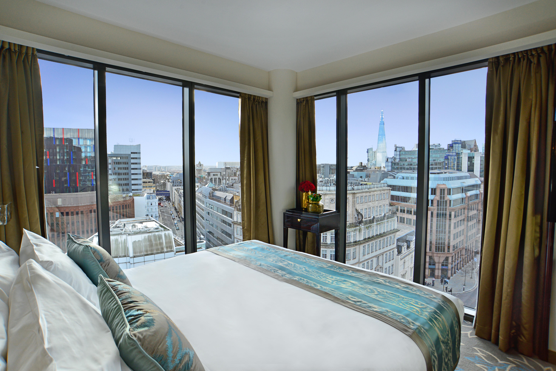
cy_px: 186
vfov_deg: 67.4
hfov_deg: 90.0
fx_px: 278
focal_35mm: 18
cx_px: 278
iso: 320
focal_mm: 18
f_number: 8
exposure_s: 1/100
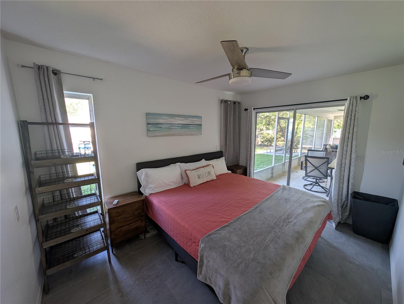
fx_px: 140
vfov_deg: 94.6
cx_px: 202
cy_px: 152
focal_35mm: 12
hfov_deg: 110.5
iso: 57
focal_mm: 2.23
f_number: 1.95
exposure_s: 1/35
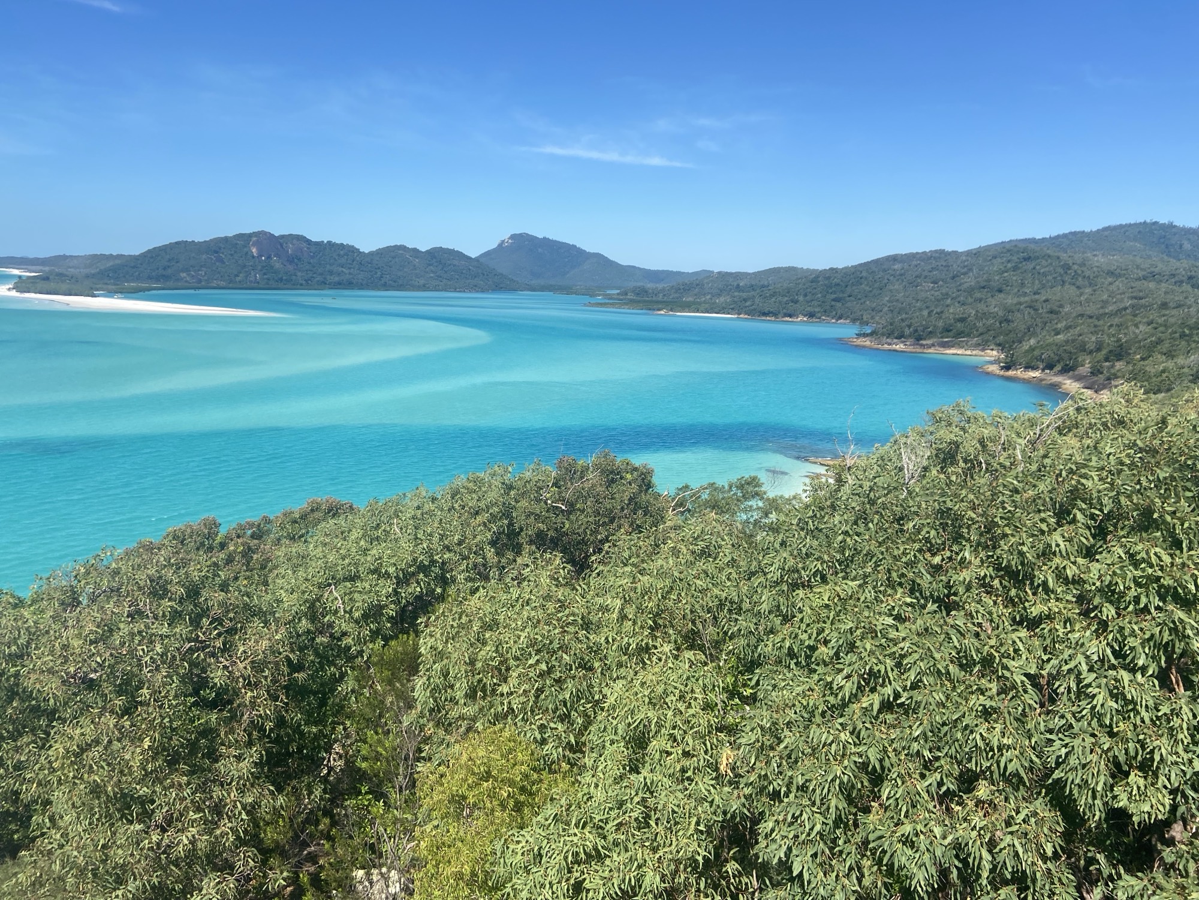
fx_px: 901
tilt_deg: -11.1
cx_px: 600
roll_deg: -1.7
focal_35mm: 26
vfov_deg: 53.1
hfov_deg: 67.3
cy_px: 450
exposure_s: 1/2967
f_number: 1.8
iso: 32
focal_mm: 4.25
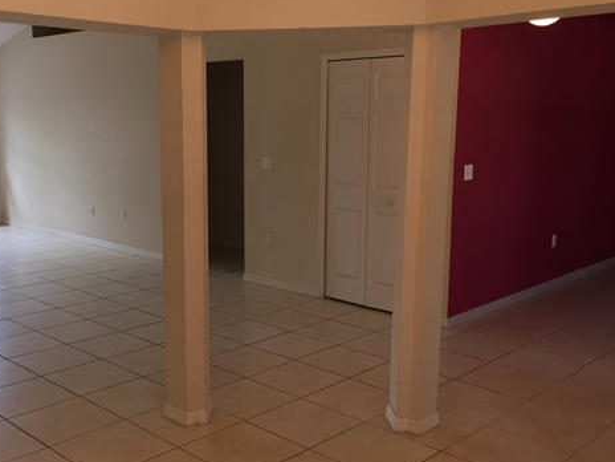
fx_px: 711
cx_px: 235
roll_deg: -1.1
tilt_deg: -9.3
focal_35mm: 40
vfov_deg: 36.0
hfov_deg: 46.4
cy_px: 238
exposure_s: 1/30
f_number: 2.2
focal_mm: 4.15
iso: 32
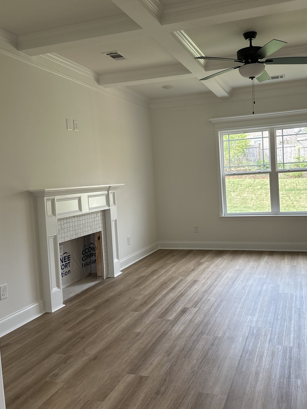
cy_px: 191
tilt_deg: -2.8
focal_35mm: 30
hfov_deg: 46.5
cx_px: 188
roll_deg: +2.4
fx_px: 355
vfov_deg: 59.9
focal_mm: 6.86
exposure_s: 1/120
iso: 100
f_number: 1.78
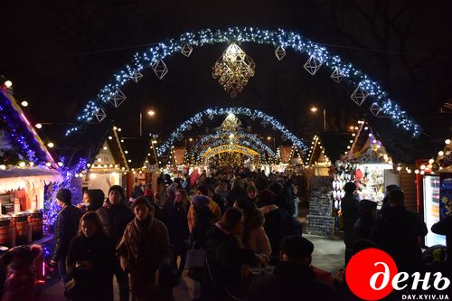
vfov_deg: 53.1
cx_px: 226
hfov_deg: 73.8
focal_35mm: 24
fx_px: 301
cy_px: 150
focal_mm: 24
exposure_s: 1/50
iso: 1600
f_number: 4
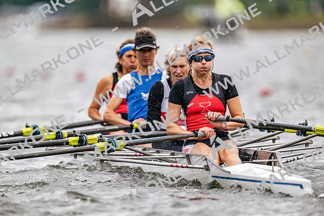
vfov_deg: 2.3
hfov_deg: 3.4
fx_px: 5401
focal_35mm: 600
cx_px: 162
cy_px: 108
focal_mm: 600
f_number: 4
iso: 500
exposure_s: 1/2500
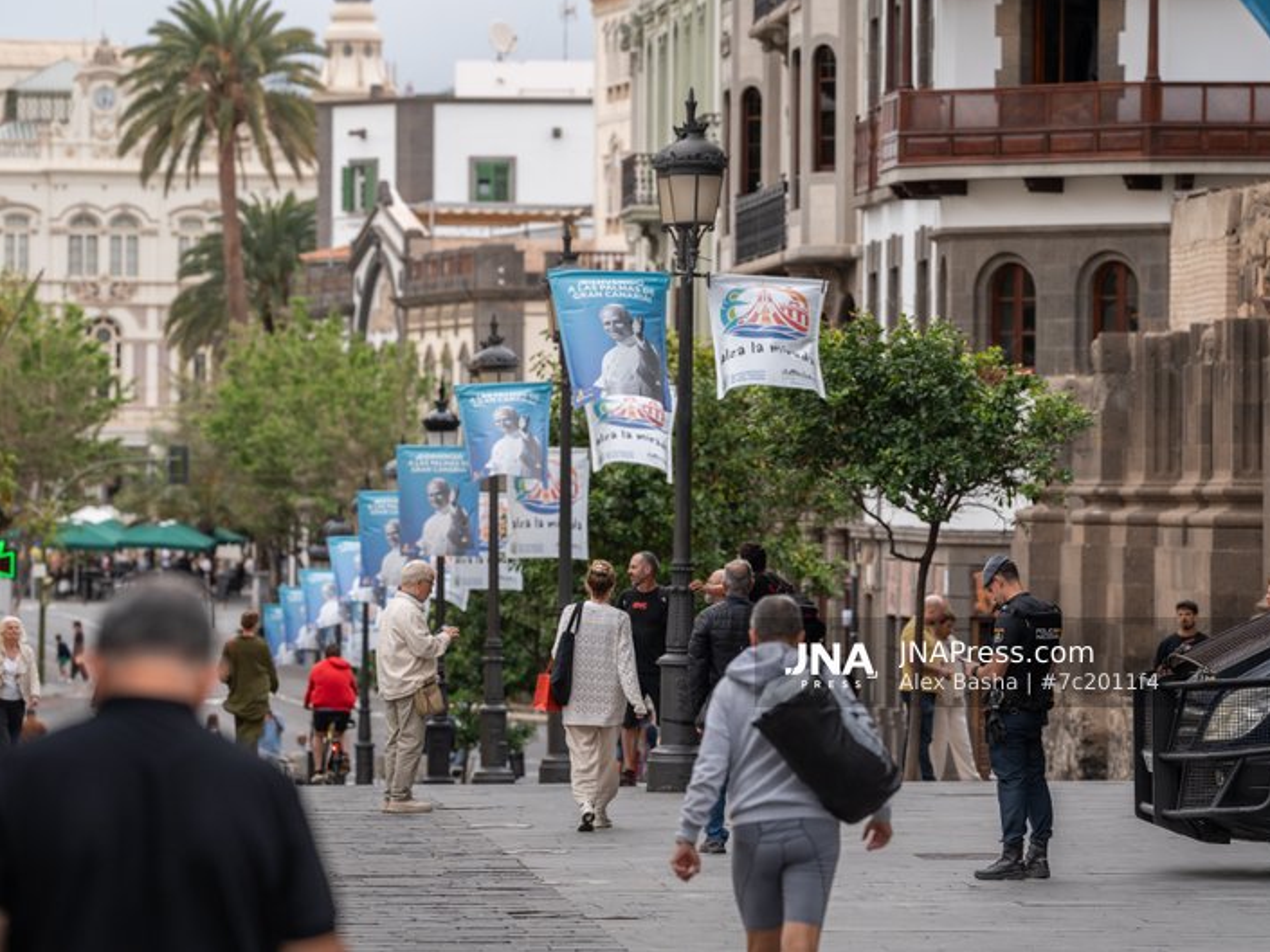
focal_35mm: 205
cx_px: 575
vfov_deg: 7.2
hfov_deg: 9.6
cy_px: 474
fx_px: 7530
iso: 250
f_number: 5
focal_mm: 188.2
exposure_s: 1/640
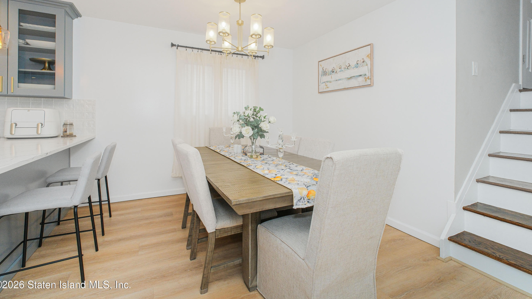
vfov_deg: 66.5
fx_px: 226
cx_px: 264
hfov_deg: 99.4
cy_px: 121
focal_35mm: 16
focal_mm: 10
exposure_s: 1/80
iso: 1000
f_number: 7.1
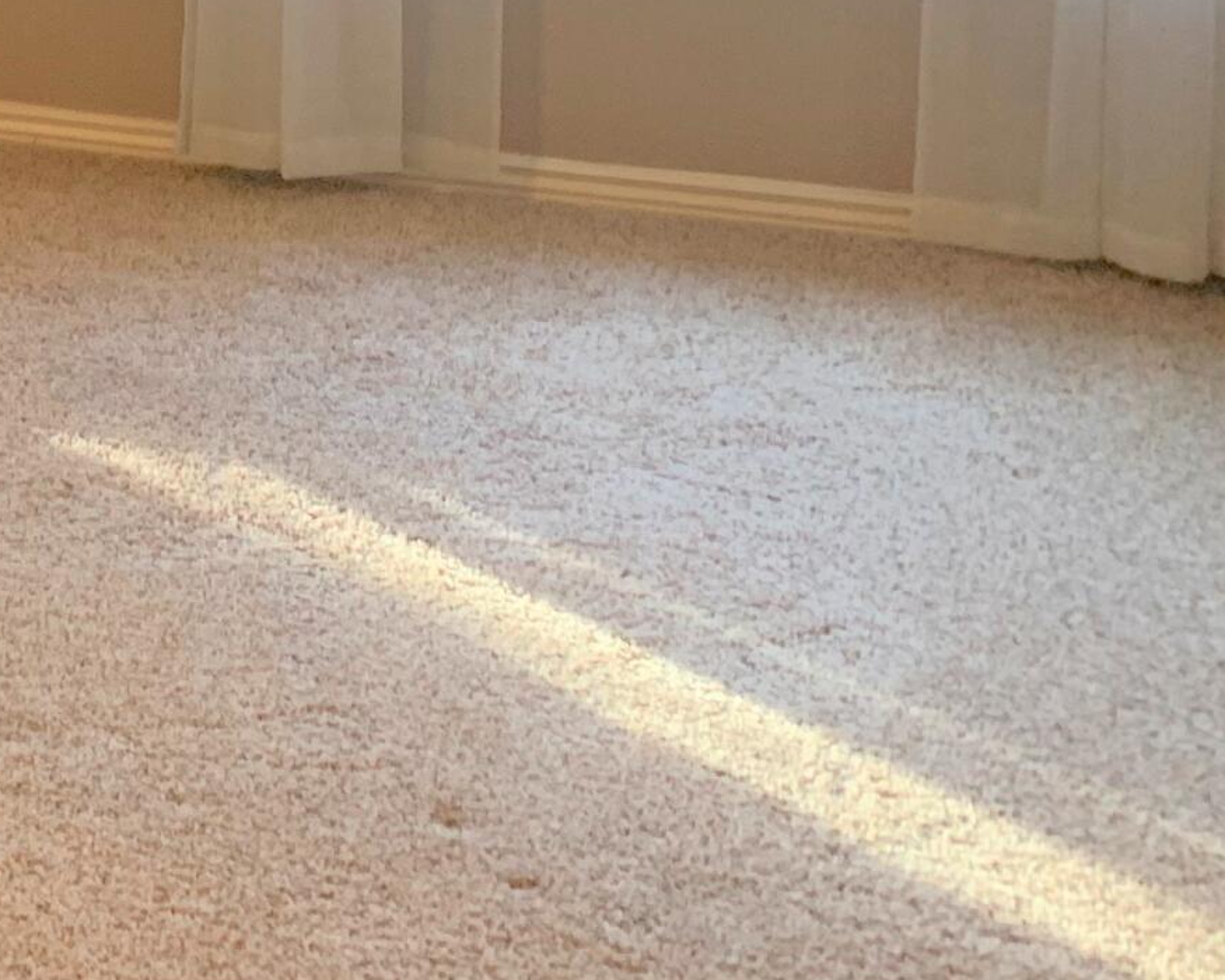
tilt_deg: -6.3
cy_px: -321
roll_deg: +0.7
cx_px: -763
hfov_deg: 18.6
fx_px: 3154
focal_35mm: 87
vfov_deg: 16.6
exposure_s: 1/60
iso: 100
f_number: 1.8
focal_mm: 4.25
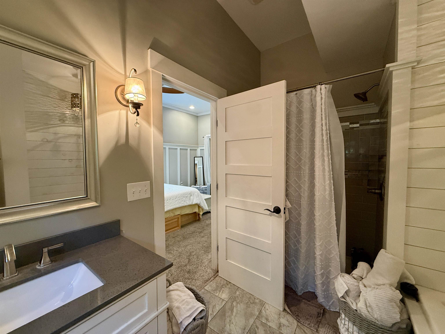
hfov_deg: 102.1
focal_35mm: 14
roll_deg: +0.4
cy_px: 167
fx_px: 180
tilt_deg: -2.1
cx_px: 222
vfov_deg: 85.7
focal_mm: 2.22
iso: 250
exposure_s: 1/60
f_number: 2.2
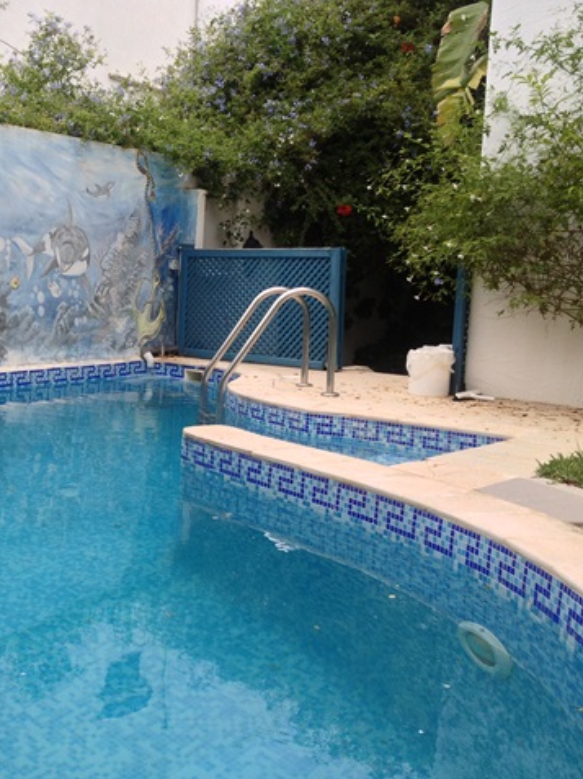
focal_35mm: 47
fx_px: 1057
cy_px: 389
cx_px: 87
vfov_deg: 40.5
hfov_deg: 29.8
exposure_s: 1/141
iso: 50
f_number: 2.4
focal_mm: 4.28
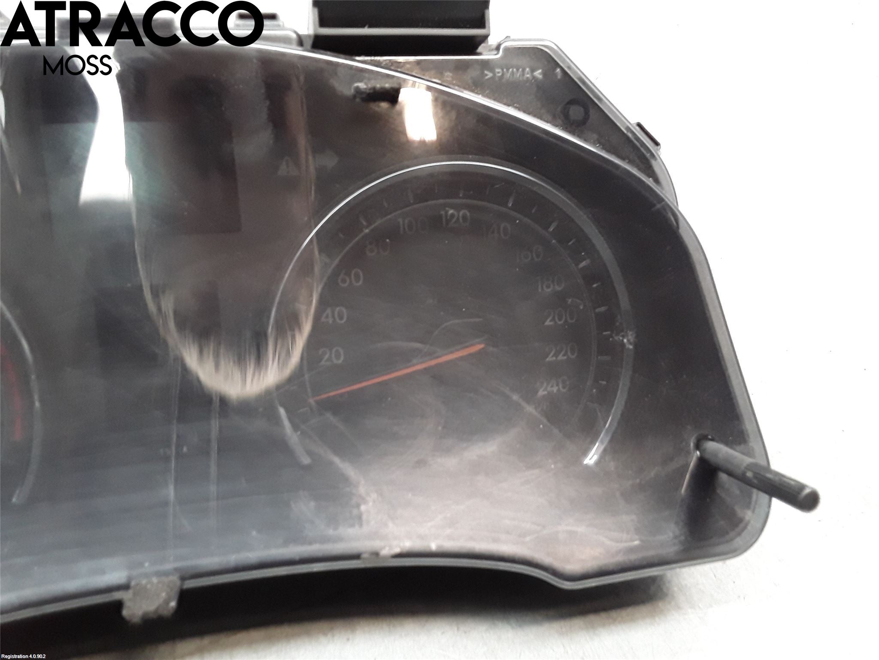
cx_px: 440
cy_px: 330
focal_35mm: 28
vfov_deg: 49.7
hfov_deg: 63.4
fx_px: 711
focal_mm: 2.91
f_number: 1.9
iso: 160
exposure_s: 1/50
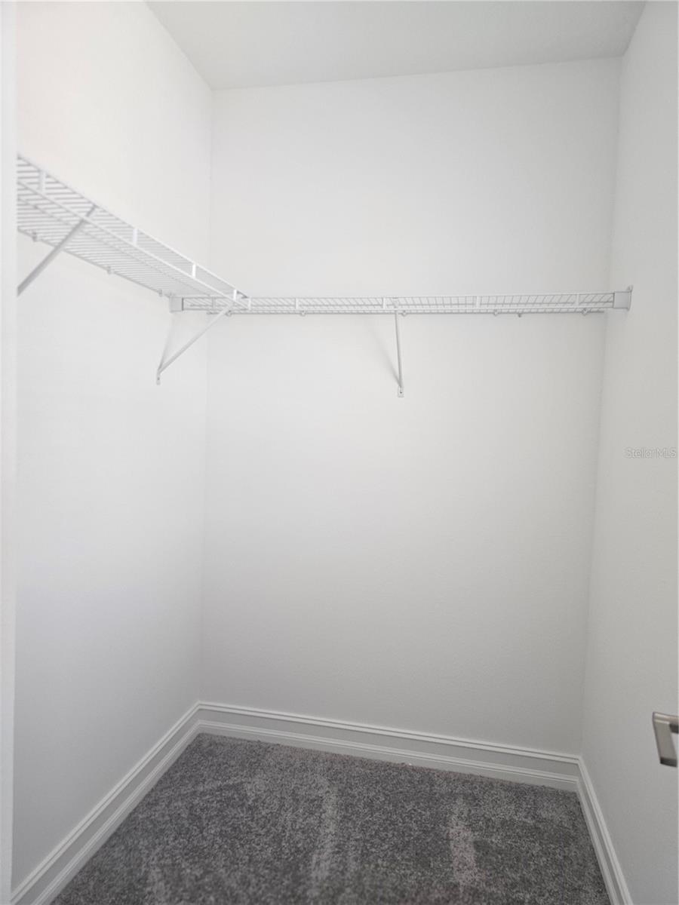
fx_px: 602
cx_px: 340
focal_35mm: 23
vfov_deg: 73.9
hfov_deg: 58.9
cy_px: 452
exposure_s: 1/120
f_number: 1.7
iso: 125
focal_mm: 6.3
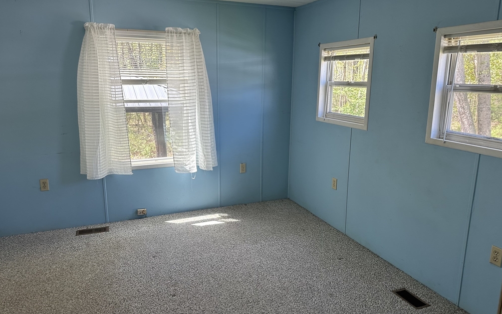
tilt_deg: -11.7
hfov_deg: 70.4
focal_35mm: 26
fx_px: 356
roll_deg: -0.8
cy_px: 148
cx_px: 250
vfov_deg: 47.6
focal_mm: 6.86
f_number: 1.78
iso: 80
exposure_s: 1/150
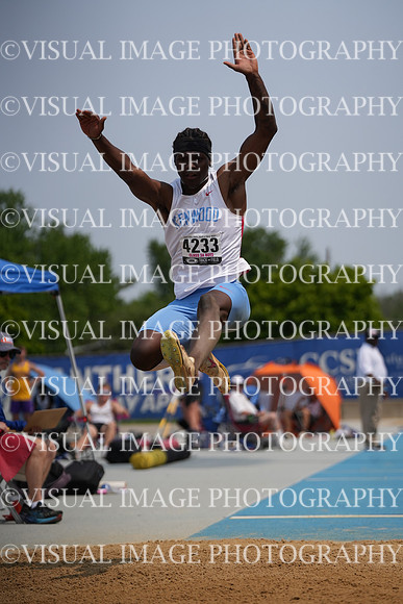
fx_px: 2416
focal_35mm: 144
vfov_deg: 14.2
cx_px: 202
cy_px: 302
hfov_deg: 9.5
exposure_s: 1/8000
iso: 320
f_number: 4
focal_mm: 144
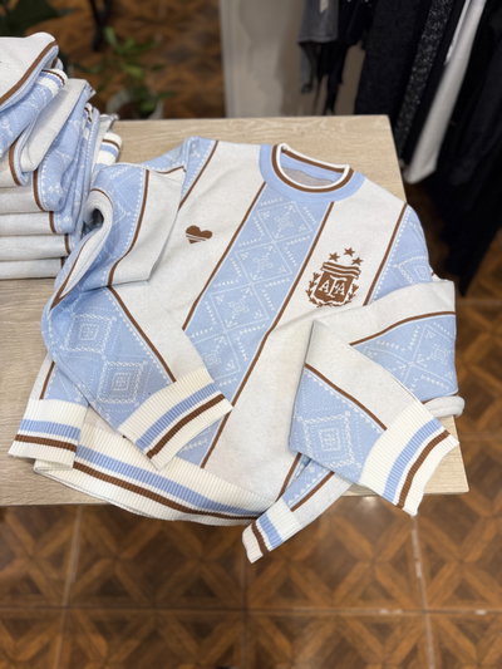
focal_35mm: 24
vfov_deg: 71.6
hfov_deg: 56.8
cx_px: 251
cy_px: 334
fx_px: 464
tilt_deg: -63.3
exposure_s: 1/100
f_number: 1.78
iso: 80
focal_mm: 6.76
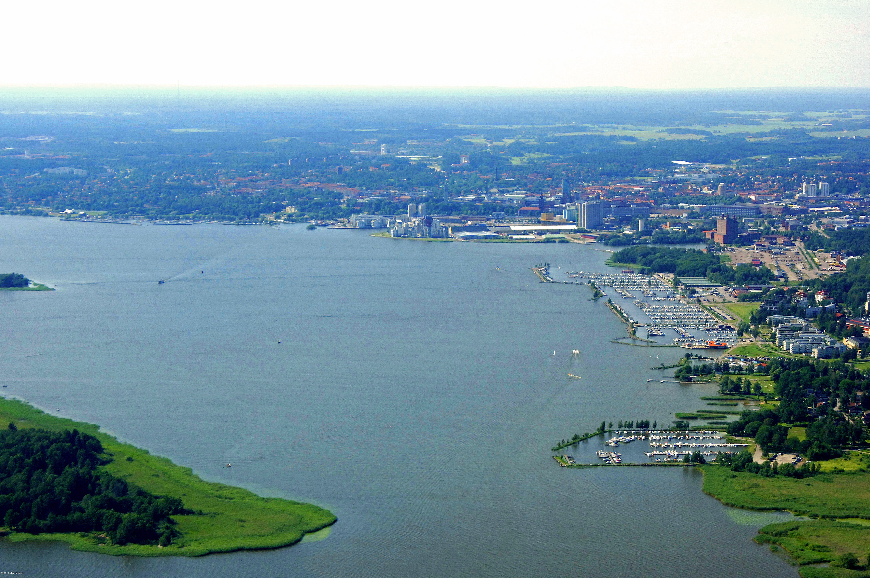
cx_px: 435
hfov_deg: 28.1
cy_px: 289
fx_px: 1738
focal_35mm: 72
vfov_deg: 18.9
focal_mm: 48
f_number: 8
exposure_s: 1/1000
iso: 400
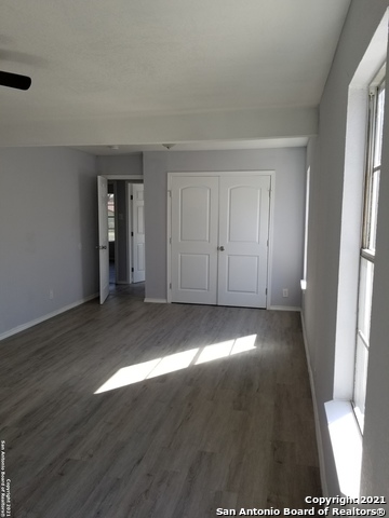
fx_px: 390
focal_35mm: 26
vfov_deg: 67.3
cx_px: 194
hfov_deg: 53.1
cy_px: 259
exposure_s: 1/168
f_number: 1.7
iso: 50
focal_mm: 4.3
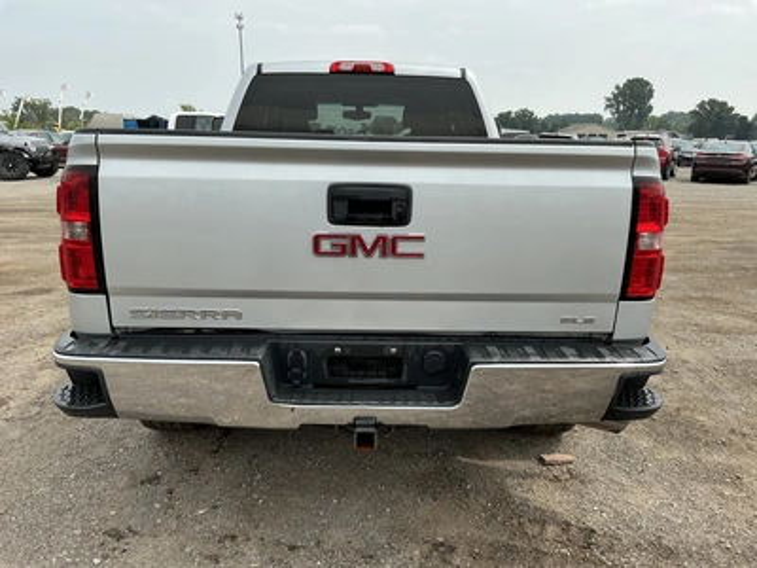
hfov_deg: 63.4
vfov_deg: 49.7
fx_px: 612
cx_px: 378
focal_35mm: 28
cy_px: 284
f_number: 1.8
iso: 25
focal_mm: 3
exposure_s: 1/1311
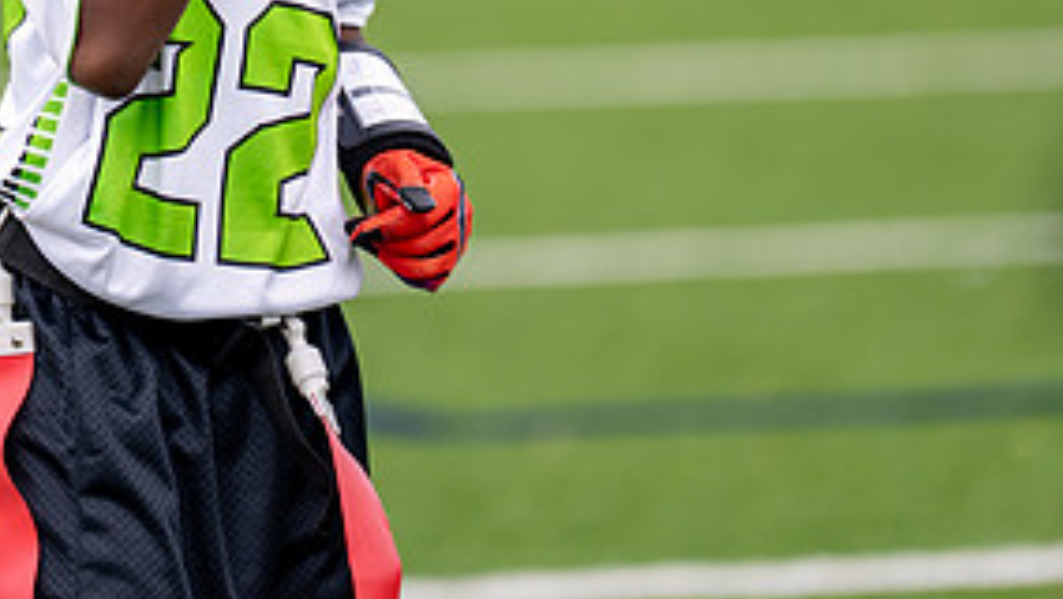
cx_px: 218
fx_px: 12942
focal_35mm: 459
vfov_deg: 2.6
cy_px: -57
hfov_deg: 4.7
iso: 125
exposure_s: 1/2000
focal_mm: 180
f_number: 2.8
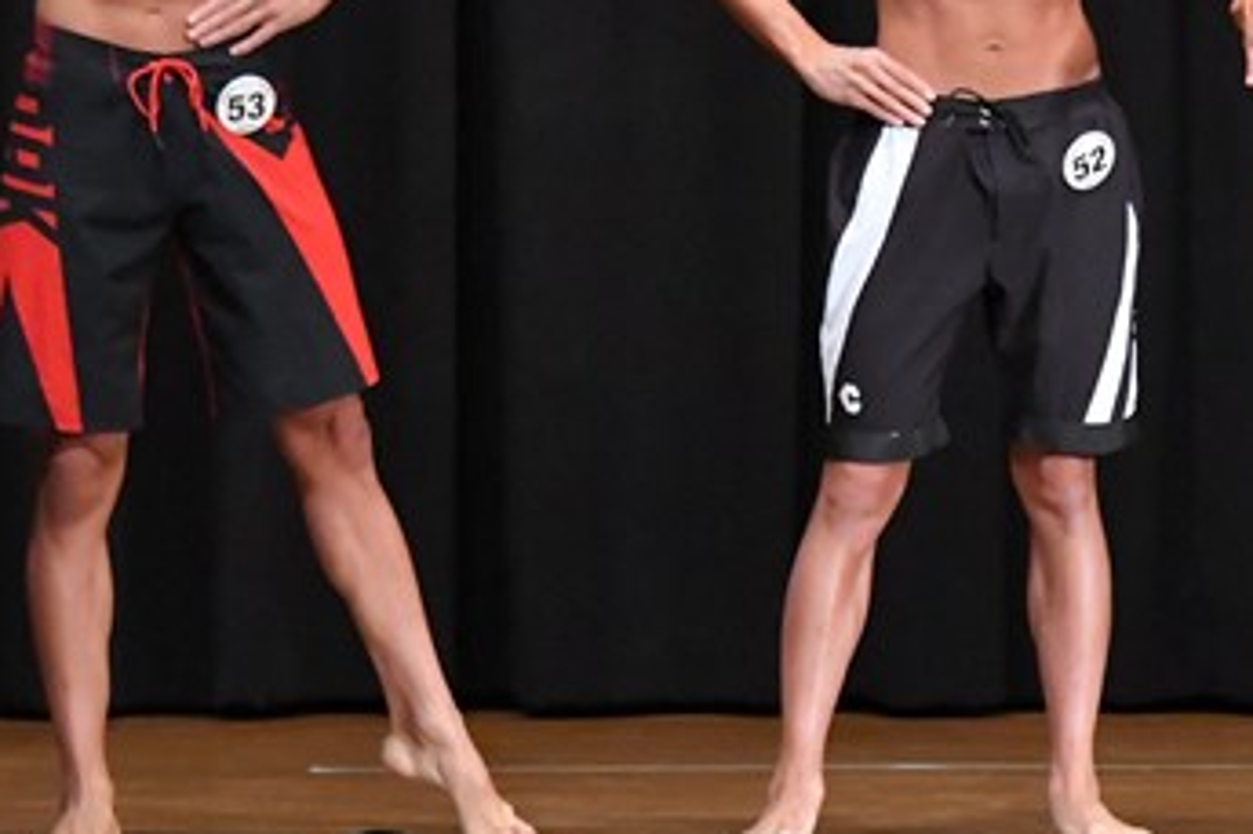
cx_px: 1018
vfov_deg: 3.0
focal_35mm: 455
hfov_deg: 4.5
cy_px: 168
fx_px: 15828
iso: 8000
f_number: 5.6
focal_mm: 135
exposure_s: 1/400
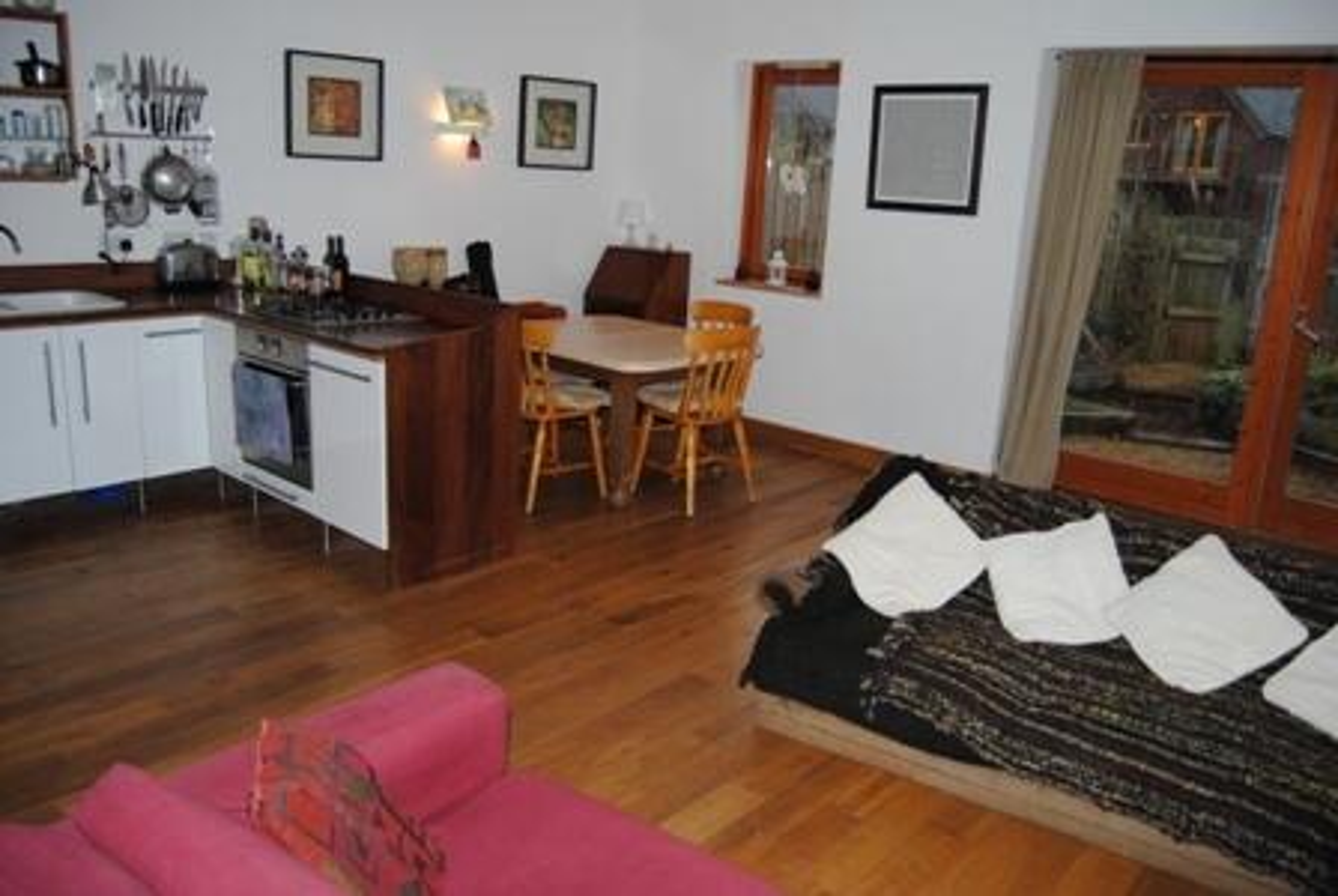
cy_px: 448
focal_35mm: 27
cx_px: 669
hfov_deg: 67.3
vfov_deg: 48.1
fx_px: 1005
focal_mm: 18
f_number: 3.5
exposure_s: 1/60
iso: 100
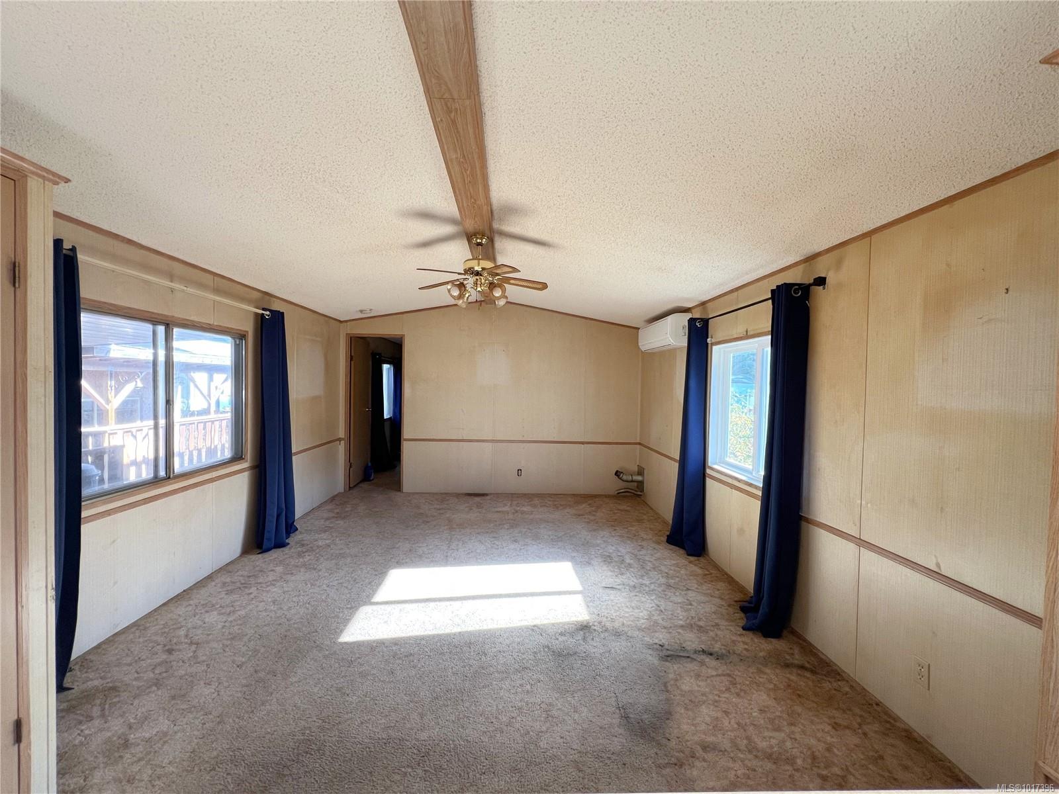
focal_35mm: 13
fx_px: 398
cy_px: 397
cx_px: 530
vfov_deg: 89.9
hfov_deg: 106.2
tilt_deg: -0.6
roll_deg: -0.6
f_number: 1.8
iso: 125
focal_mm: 1.57
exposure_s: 1/99
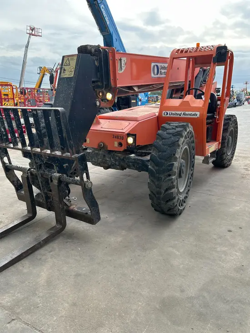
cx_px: 125
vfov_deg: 67.3
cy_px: 166
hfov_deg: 53.1
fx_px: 250
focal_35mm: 26
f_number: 1.5
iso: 50
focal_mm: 5.7
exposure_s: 1/344
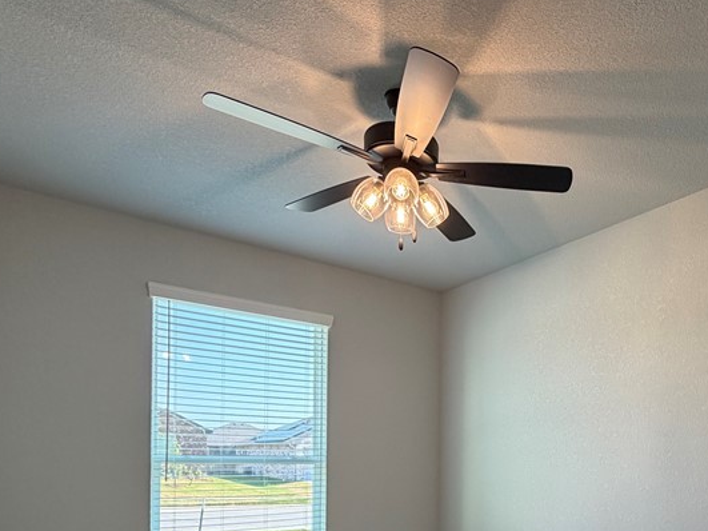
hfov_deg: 61.5
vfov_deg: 47.2
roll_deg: -0.3
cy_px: 458
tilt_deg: -0.6
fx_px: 552
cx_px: 535
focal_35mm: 27
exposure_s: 1/120
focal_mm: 2.22
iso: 160
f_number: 2.2
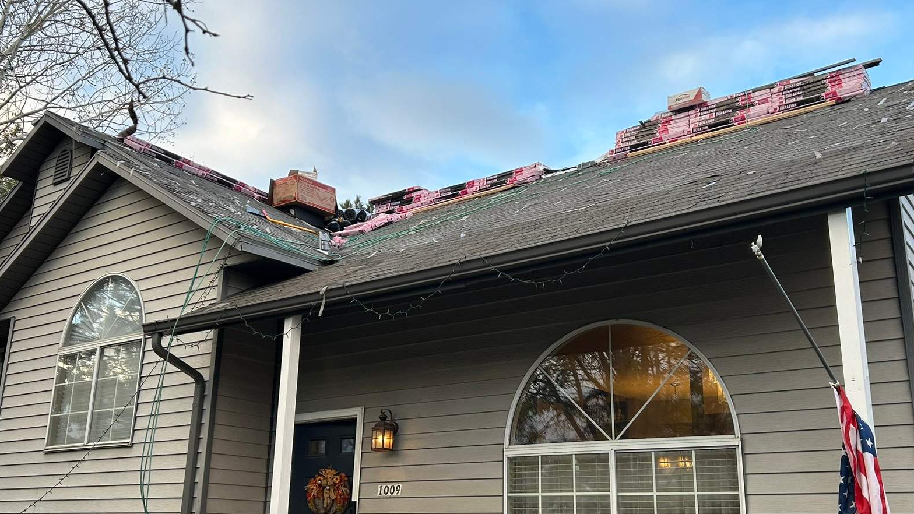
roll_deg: -0.8
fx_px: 897
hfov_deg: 54.0
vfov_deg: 31.9
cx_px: 464
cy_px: 296
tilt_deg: +15.2
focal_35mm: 37
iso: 50
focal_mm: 5.7
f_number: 1.5
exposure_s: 1/366
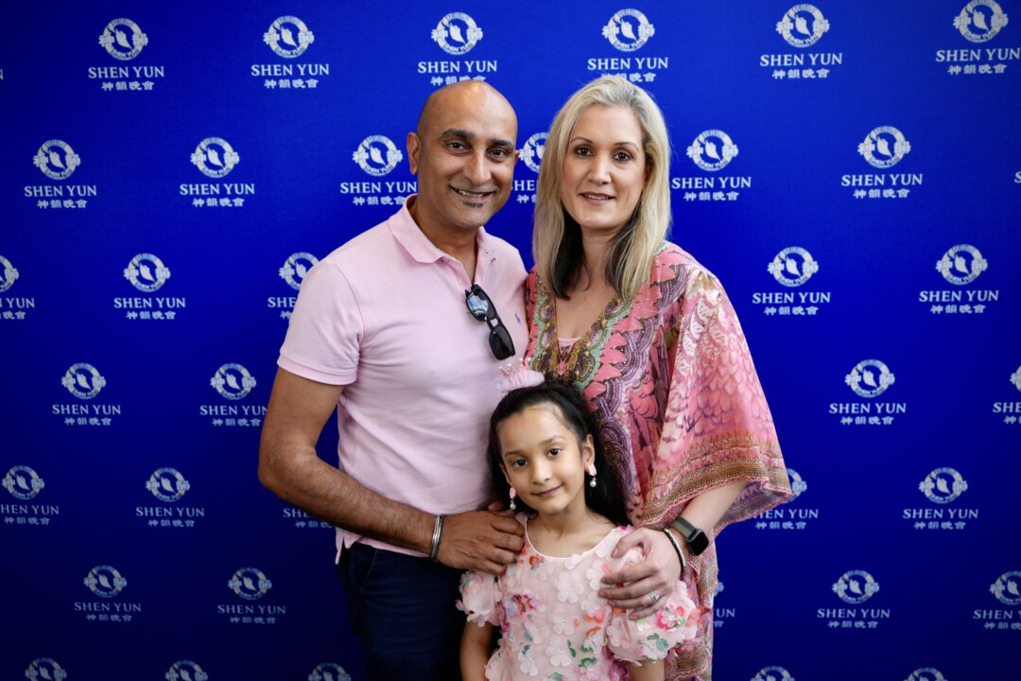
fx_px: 851
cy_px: 340
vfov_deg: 43.6
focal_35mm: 30
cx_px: 510
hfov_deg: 61.9
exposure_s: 1/160
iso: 160
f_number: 3.2
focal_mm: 30
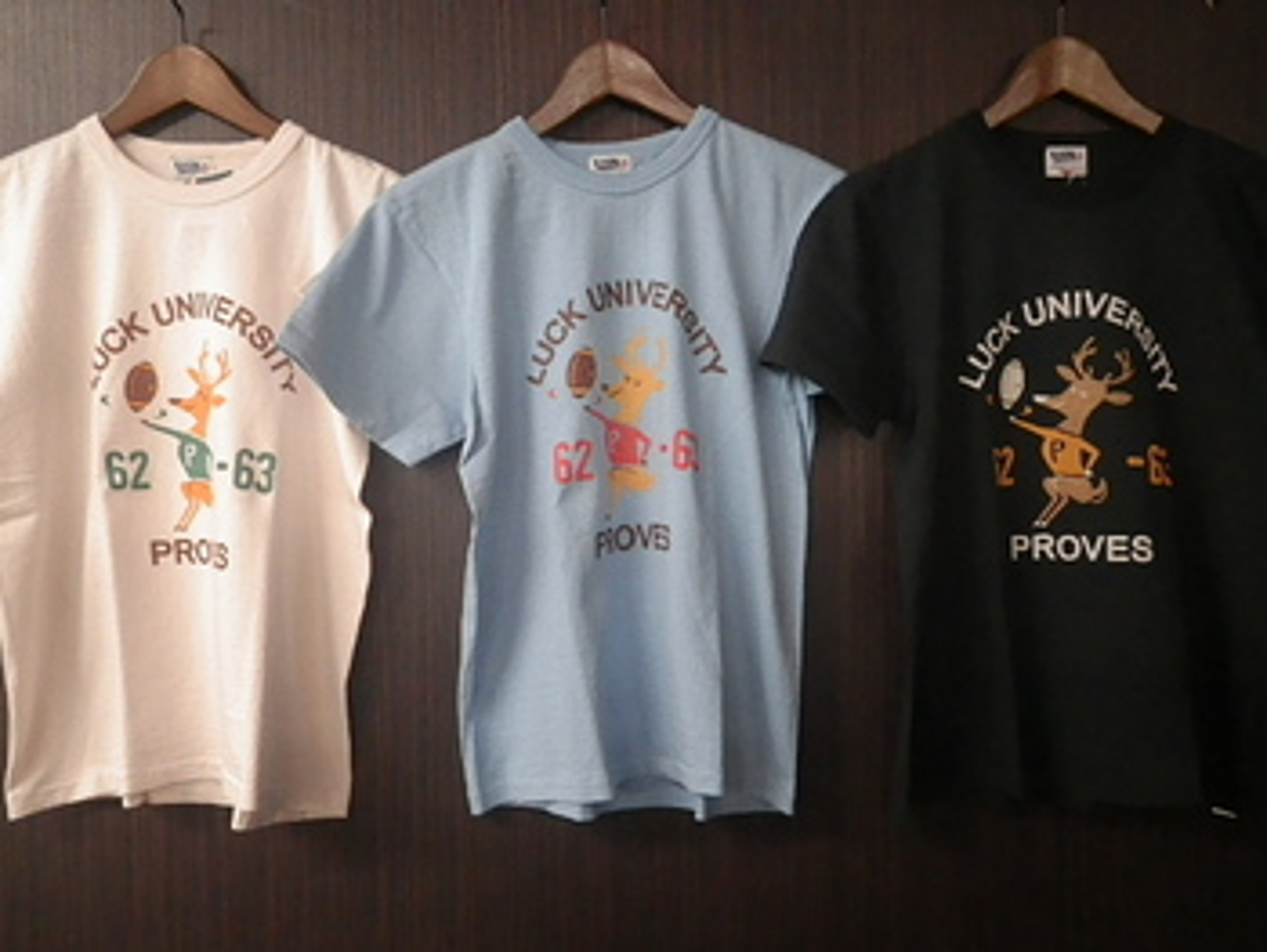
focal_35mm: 28
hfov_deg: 63.4
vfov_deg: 49.8
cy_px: 476
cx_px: 634
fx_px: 1026
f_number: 3.5
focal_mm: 5
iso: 800
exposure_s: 1/50
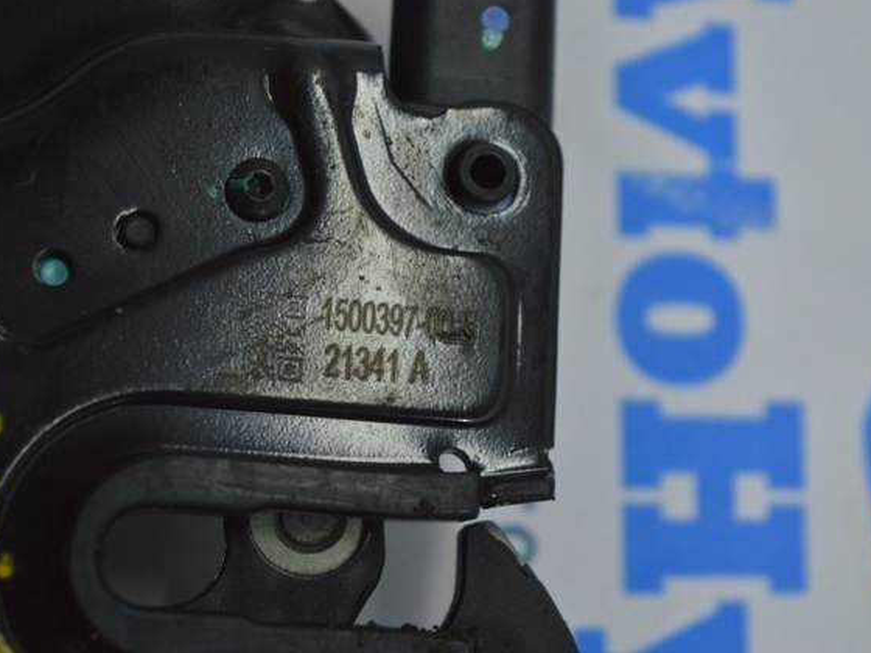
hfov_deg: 21.6
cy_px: 324
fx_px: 2278
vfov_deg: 16.3
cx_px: 389
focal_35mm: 91
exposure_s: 1/60
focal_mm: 55
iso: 400
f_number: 5.6
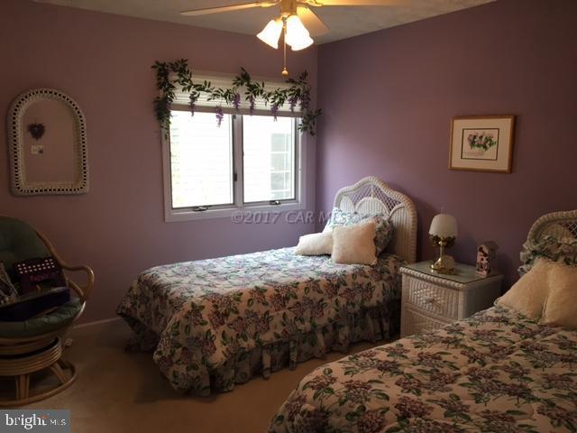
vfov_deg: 48.2
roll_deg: -0.4
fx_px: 483
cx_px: 288
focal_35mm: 29
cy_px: 216
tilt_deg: -9.0
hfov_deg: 61.7
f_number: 2.2
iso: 50
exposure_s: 1/30
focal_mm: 4.15
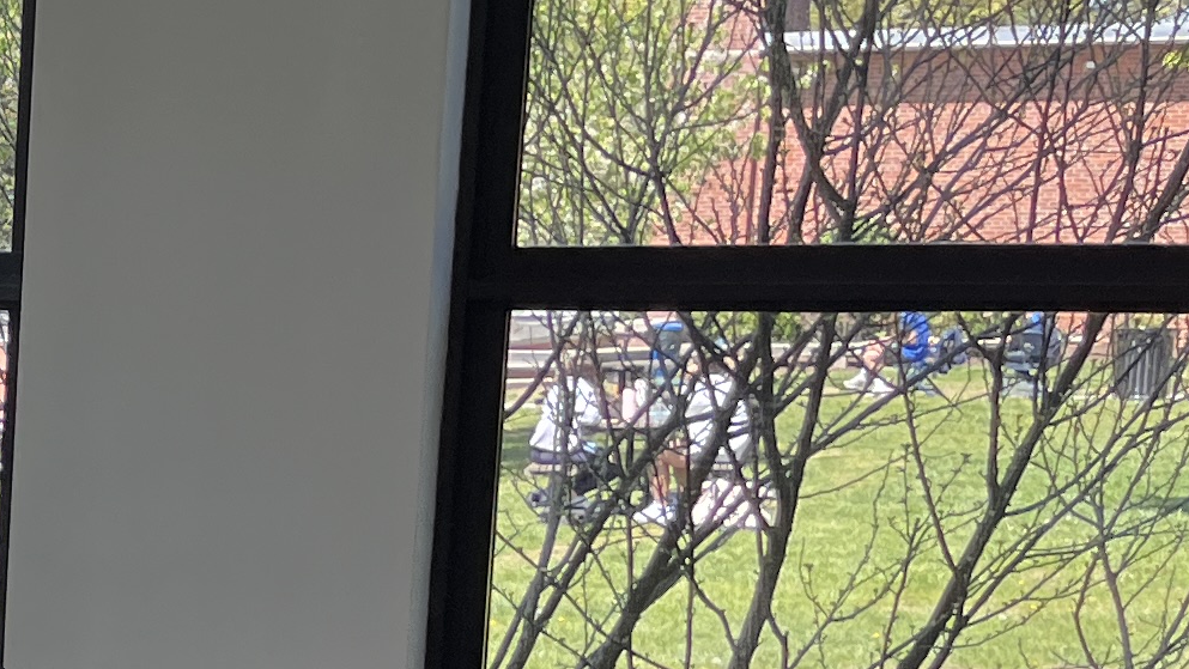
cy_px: 832
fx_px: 3626
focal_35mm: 115
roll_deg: +0.0
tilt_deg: -9.4
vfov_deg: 10.4
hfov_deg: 15.1
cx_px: -1182
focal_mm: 5.1
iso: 50
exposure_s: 1/547
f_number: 1.6
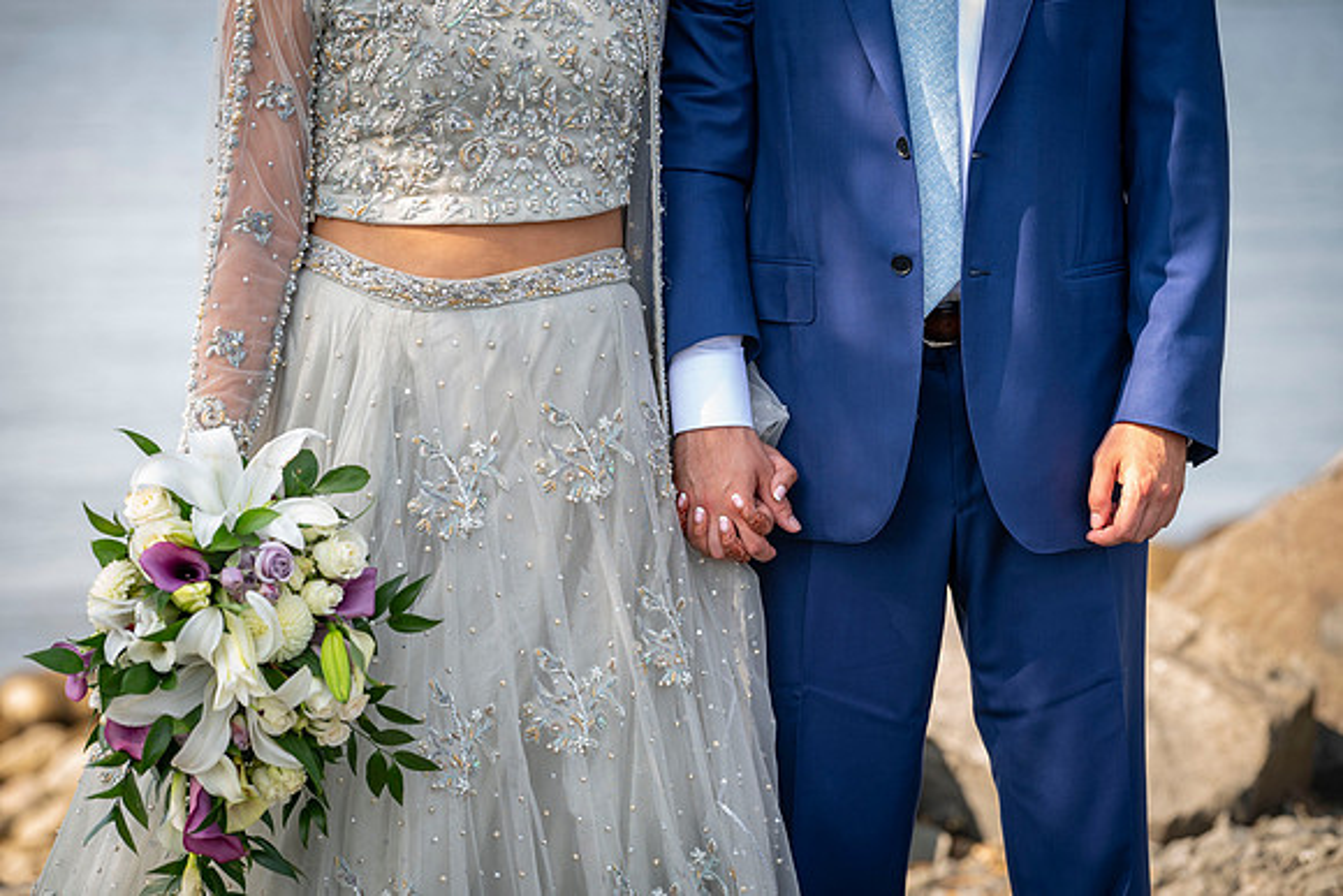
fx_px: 5144
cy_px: 444
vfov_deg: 10.0
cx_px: 660
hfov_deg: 14.9
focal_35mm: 138
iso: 50
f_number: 4.5
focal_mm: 130
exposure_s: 1/125
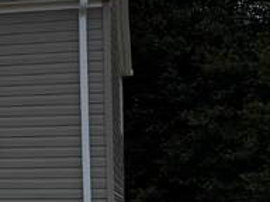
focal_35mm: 160
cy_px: 143
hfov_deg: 10.4
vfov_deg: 9.3
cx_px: -416
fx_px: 1248
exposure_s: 1/4975
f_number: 1.78
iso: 100
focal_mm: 6.76
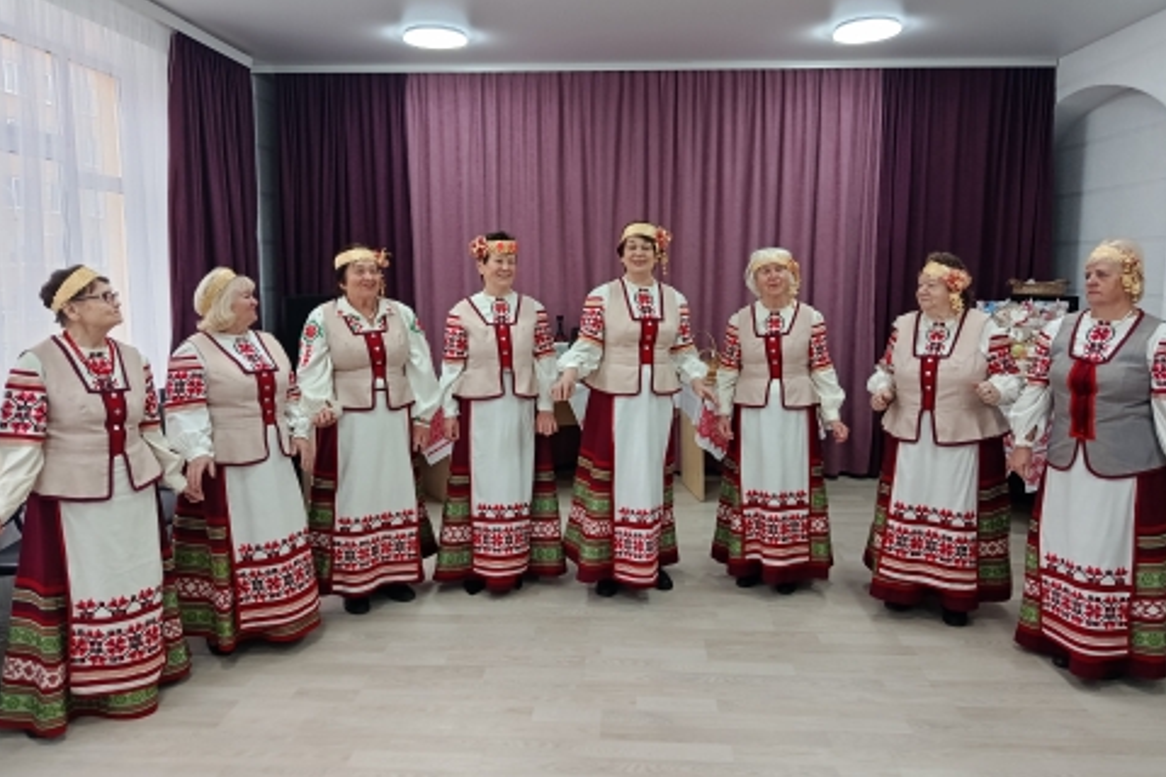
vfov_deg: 49.5
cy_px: 358
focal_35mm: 26
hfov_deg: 69.4
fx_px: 842
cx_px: 585
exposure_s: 1/100
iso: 500
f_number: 1.7
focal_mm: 5.24
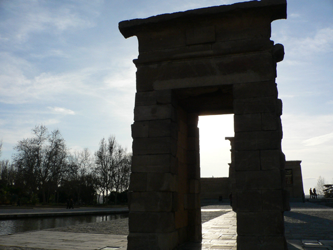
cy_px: 125
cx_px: 166
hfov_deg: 52.6
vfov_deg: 40.7
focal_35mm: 35
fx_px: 337
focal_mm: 4.6
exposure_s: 1/1000
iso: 100
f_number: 5.6
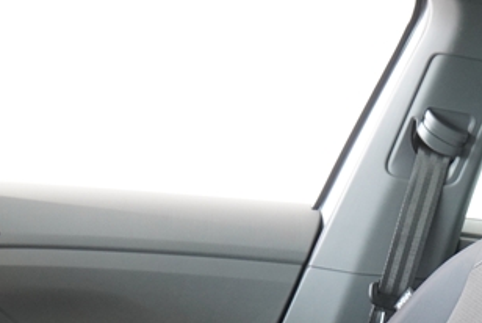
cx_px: 421
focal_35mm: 85
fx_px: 1135
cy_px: 501
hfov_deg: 23.4
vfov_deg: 14.9
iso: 1000
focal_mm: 17
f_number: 4
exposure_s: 1/160
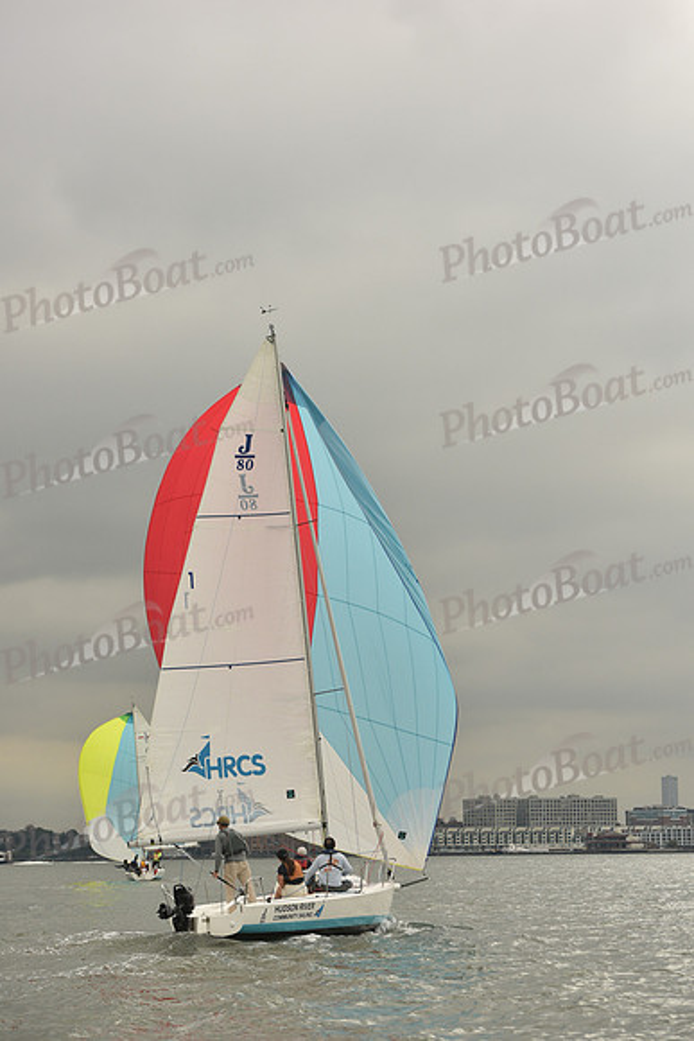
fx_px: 2456
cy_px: 520
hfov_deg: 16.1
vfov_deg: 23.9
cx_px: 347
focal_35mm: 85
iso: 320
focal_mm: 85
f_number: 7.1
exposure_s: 1/1250
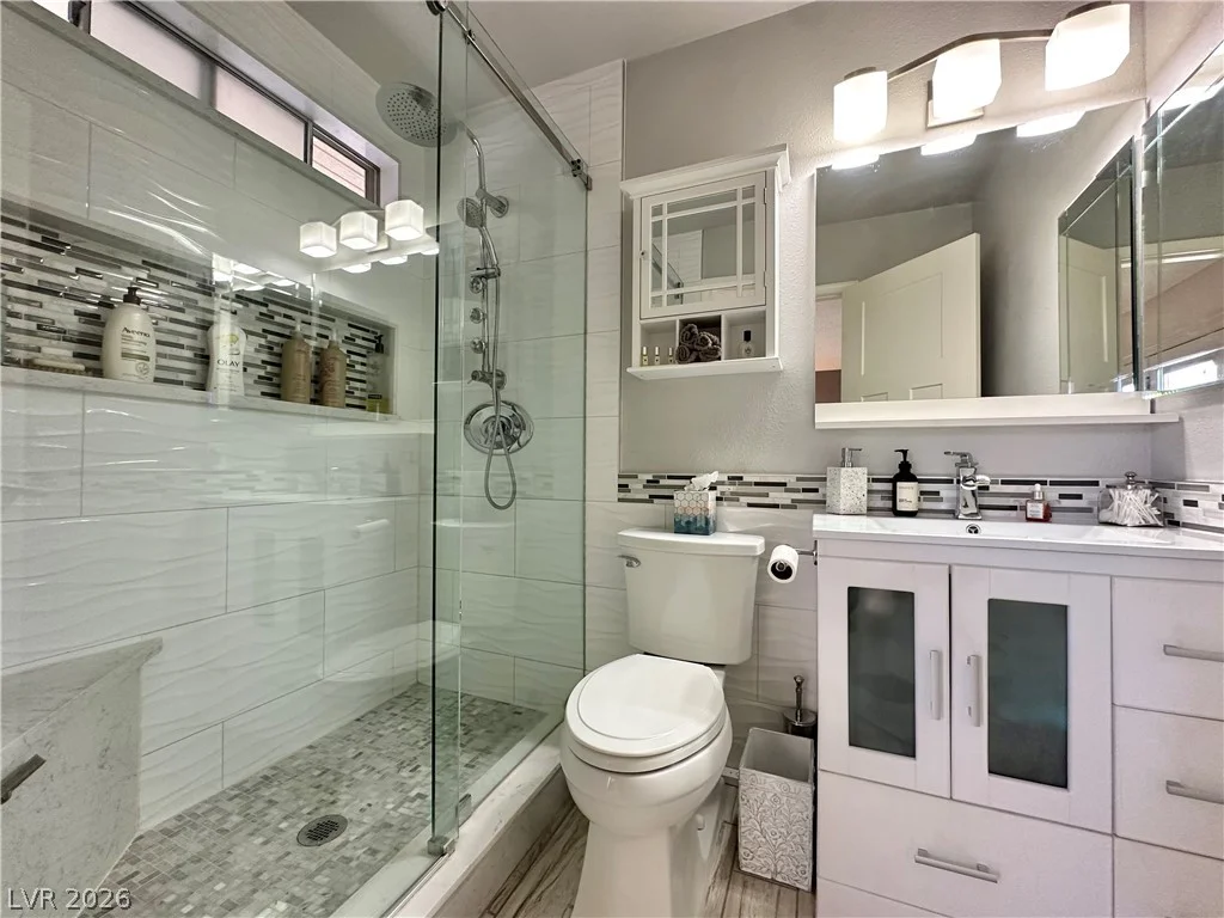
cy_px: 459
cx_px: 612
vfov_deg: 85.7
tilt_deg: +0.9
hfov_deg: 102.1
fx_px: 495
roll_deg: -0.6
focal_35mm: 14
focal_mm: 2.22
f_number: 2.2
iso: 250
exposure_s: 1/120
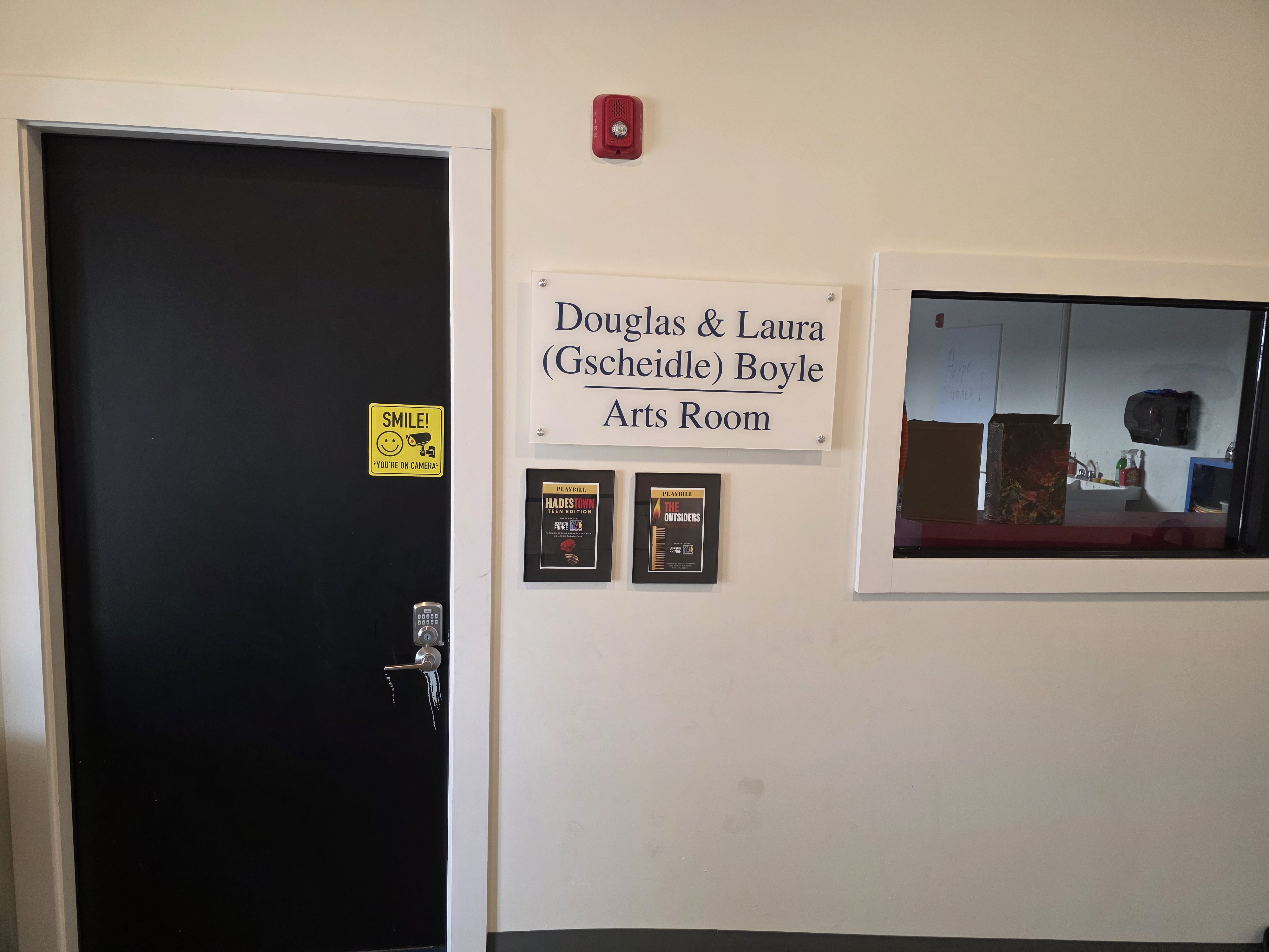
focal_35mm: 23
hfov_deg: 73.9
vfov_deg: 58.9
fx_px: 843
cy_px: 476
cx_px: 634
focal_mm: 6.3
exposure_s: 1/120
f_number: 1.7
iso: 250
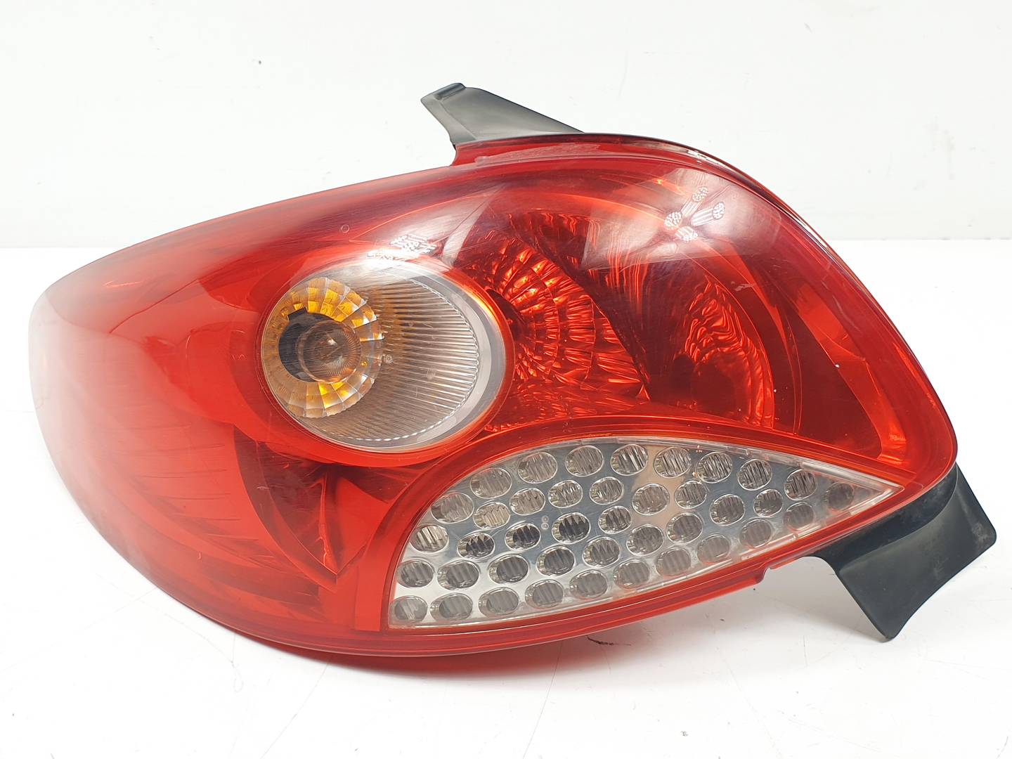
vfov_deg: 53.1
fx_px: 760
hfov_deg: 67.3
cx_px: 506
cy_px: 380
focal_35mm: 26
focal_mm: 4.3
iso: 50
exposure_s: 1/193
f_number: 2.4
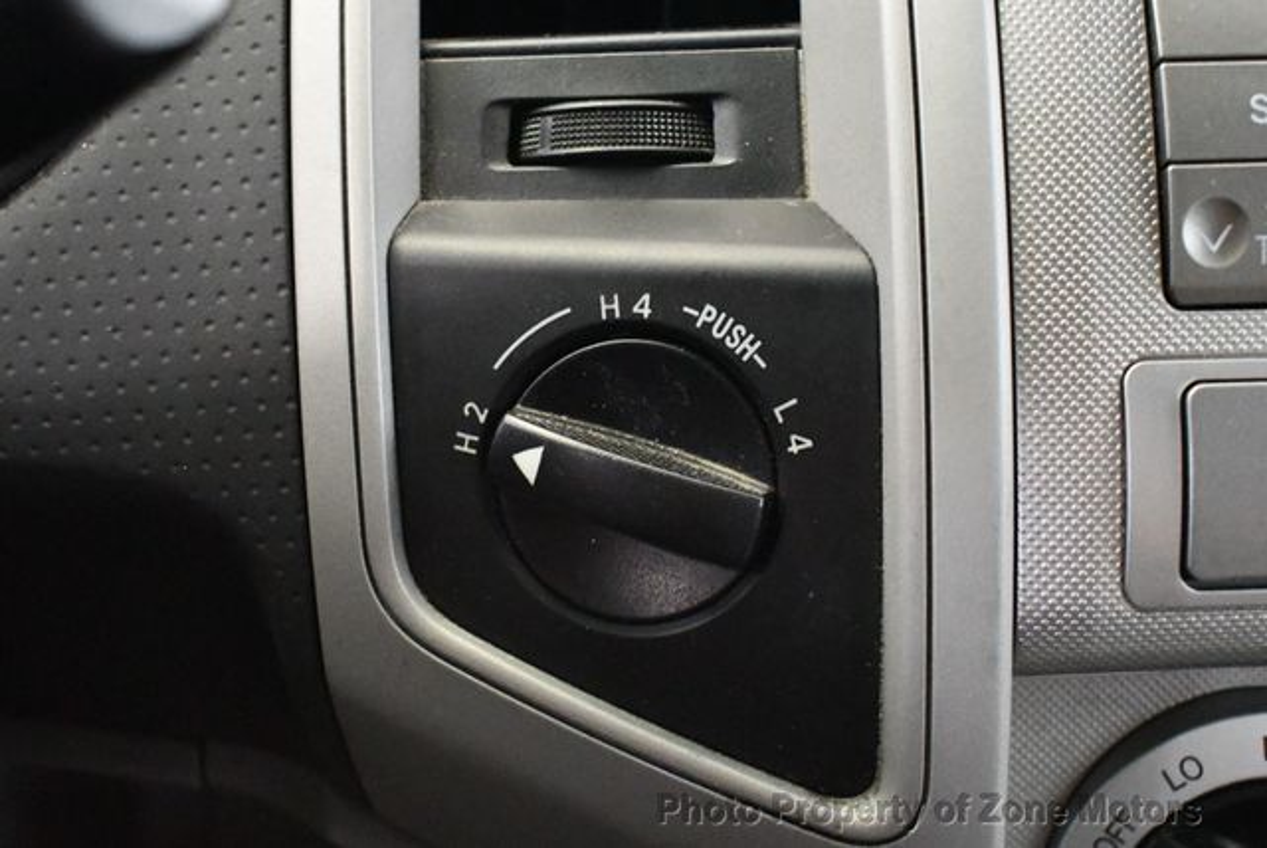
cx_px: 634
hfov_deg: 38.2
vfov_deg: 26.0
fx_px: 1832
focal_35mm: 52
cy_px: 424
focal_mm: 26
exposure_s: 1/60
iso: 10000
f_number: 4
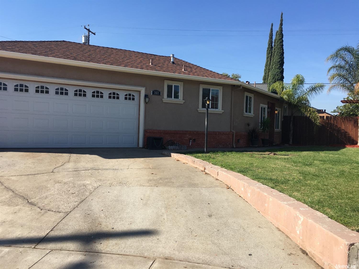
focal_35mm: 29
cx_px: 180
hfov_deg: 61.7
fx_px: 301
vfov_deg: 48.2
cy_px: 134
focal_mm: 4.15
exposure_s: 1/1148
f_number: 2.2
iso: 25
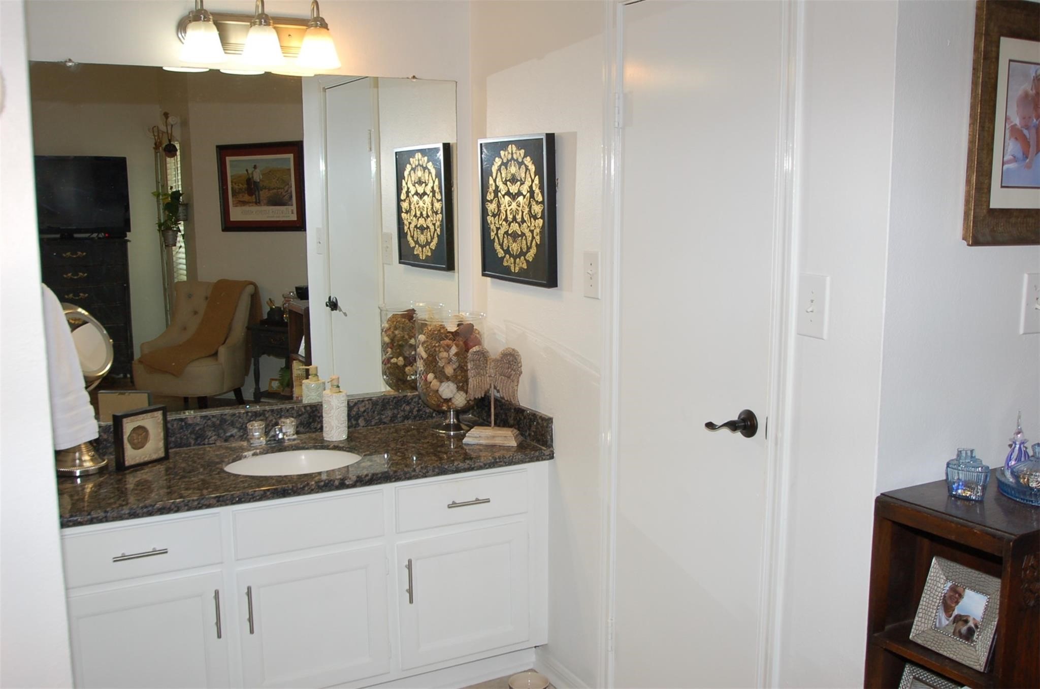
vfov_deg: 36.7
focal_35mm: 36
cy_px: 344
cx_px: 520
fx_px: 1038
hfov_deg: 53.2
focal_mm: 24
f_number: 4.5
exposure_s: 1/60
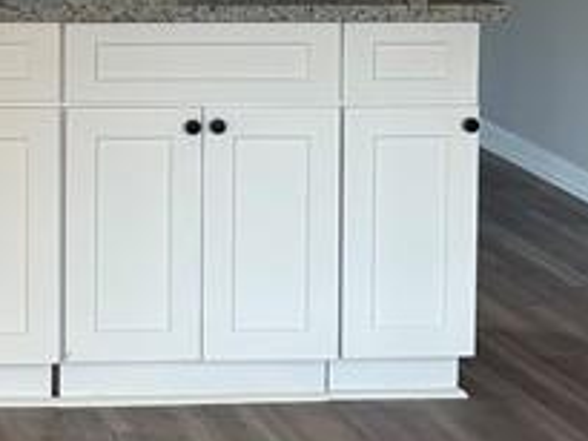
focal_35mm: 130
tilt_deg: -3.9
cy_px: -149
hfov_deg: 14.5
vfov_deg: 11.1
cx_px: -166
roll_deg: +0.3
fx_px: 2210
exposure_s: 1/110
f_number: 1.6
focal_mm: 5.96
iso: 125
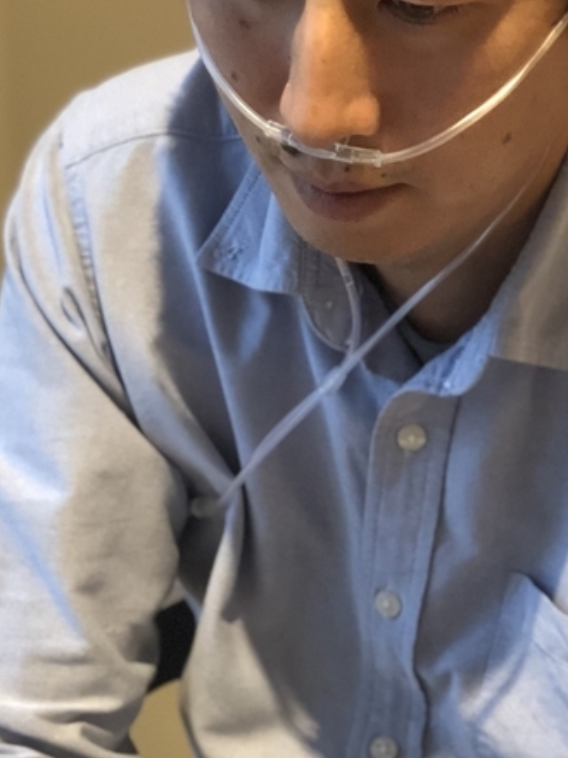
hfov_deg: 11.1
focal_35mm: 133
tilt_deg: -30.9
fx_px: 2911
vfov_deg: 14.7
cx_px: 302
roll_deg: +1.6
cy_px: 601
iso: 640
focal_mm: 6.6
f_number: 2.8
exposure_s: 1/60
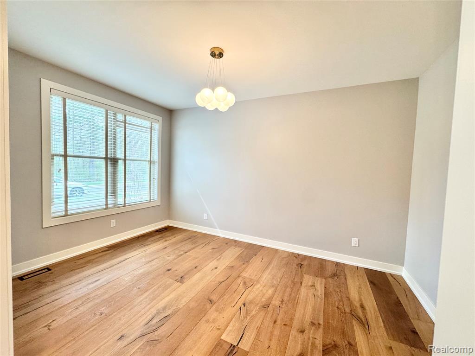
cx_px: 238
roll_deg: -2.3
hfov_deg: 102.1
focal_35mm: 14
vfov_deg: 85.7
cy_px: 178
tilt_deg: -3.4
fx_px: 192
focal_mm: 2.22
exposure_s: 1/120
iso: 200
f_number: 2.2
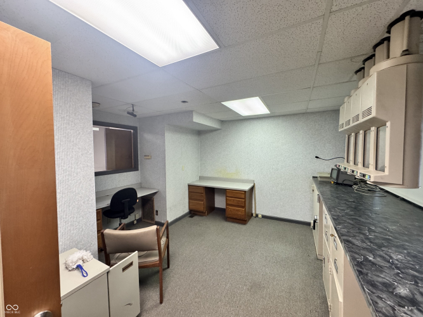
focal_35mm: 14
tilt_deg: -3.8
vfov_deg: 85.7
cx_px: 212
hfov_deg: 102.1
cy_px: 158
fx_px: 171
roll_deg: +0.6
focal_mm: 2.22
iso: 320
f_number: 2.2
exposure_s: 1/120
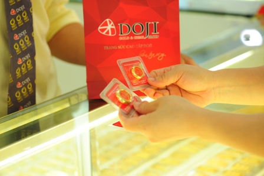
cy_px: 88
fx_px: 769
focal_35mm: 105
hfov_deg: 19.5
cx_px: 132
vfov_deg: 13.0
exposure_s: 1/60
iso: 1000
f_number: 5
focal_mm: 105
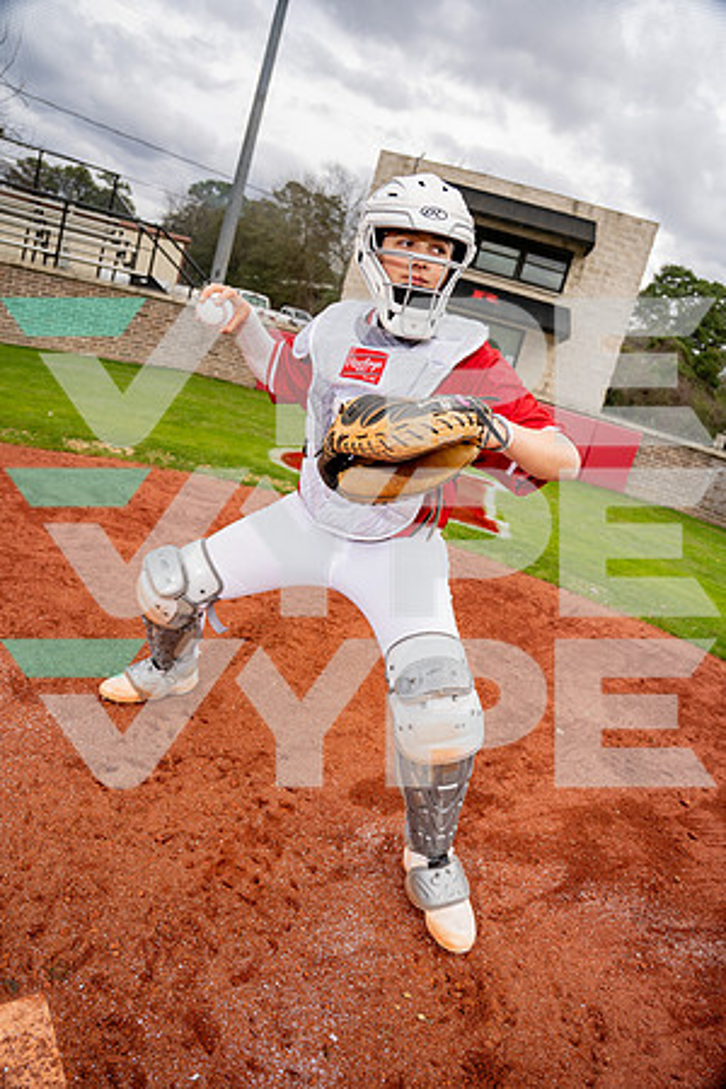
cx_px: 363
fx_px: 665
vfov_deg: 78.6
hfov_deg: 57.2
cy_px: 544
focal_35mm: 22
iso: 100
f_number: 4
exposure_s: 1/250
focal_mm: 22
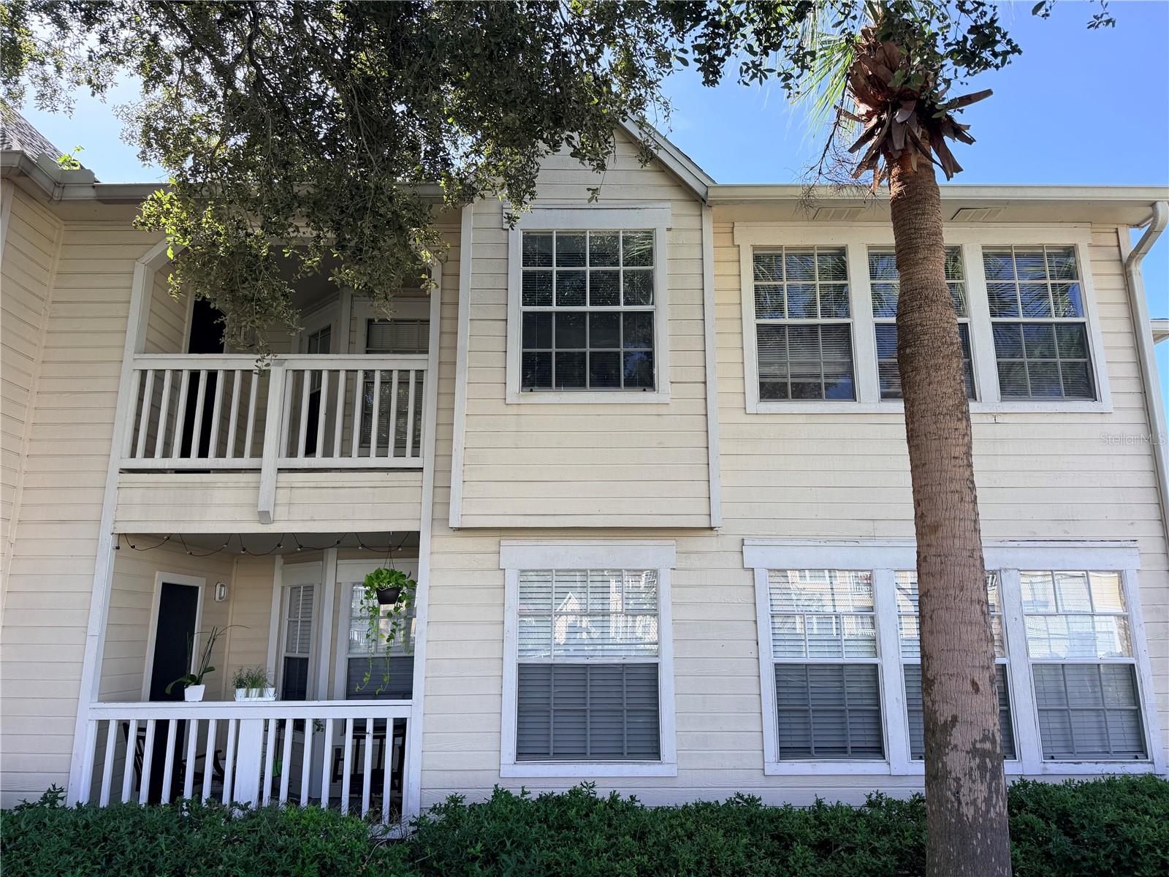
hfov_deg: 71.6
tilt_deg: +14.4
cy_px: 438
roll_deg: +0.3
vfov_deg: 56.8
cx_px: 584
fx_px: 810
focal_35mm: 24
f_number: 1.78
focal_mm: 6.76
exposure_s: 1/1106
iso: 100
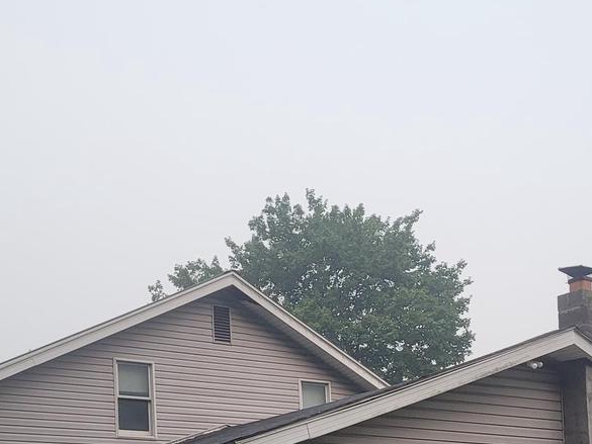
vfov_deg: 21.3
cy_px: 538
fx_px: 1095
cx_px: 420
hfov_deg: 29.9
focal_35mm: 64
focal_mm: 5.4
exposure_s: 1/120
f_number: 1.8
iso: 125
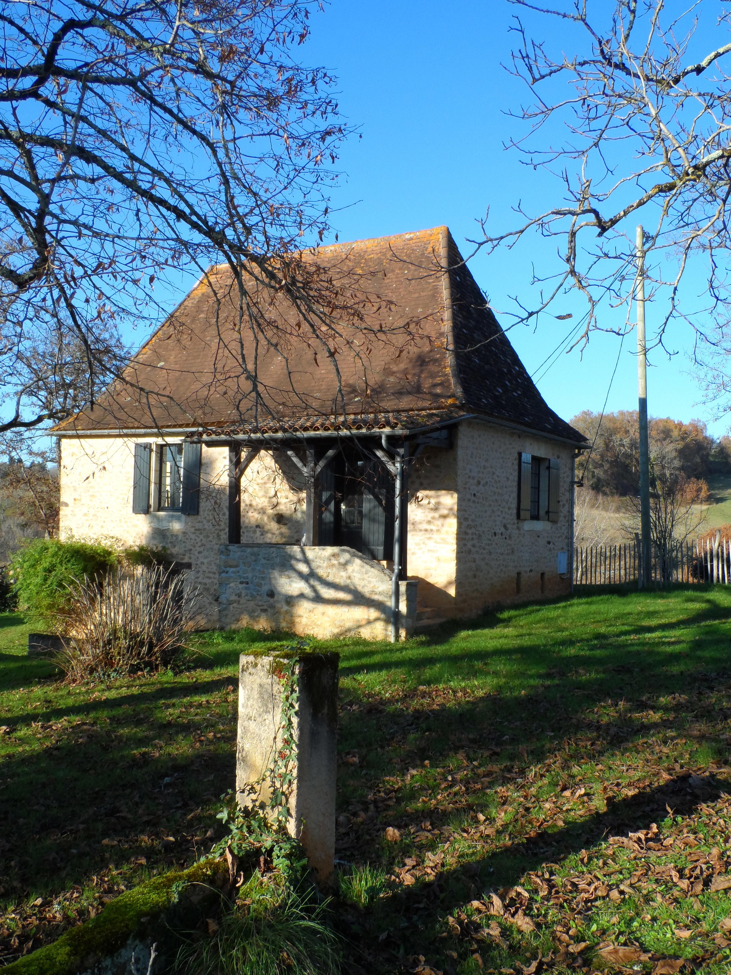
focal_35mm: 32
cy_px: 488
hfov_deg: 44.2
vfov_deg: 56.8
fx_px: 901
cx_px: 366
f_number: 3.4
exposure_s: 1/350
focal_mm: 5.3
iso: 80
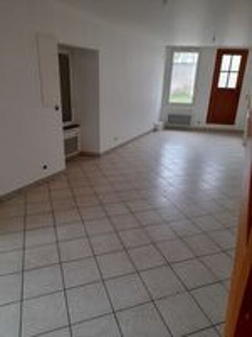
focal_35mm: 25
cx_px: 126
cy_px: 168
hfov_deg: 54.9
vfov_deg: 69.4
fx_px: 243
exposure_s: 1/60
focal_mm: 4.6
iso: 64
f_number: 2
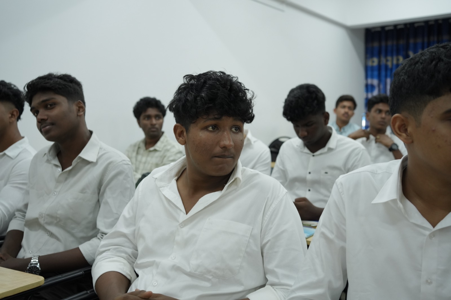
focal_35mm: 35
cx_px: 226
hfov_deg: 54.4
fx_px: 438
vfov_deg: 37.8
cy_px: 150
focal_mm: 35
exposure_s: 1/125
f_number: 4
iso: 1600
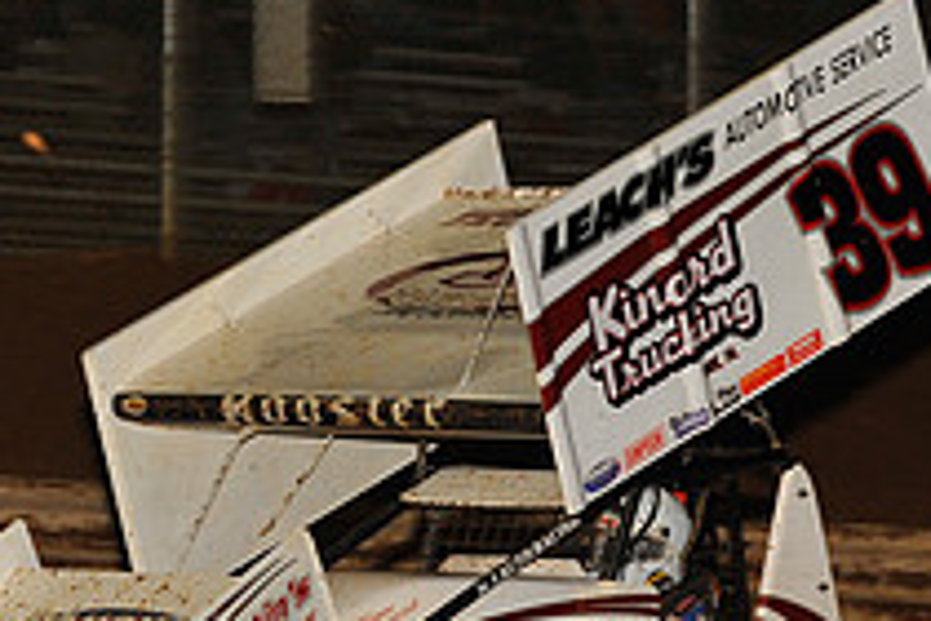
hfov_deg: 6.2
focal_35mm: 331
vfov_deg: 4.2
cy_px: 470
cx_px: 222
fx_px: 8559
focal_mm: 120
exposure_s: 1/250
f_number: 7.1
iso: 640
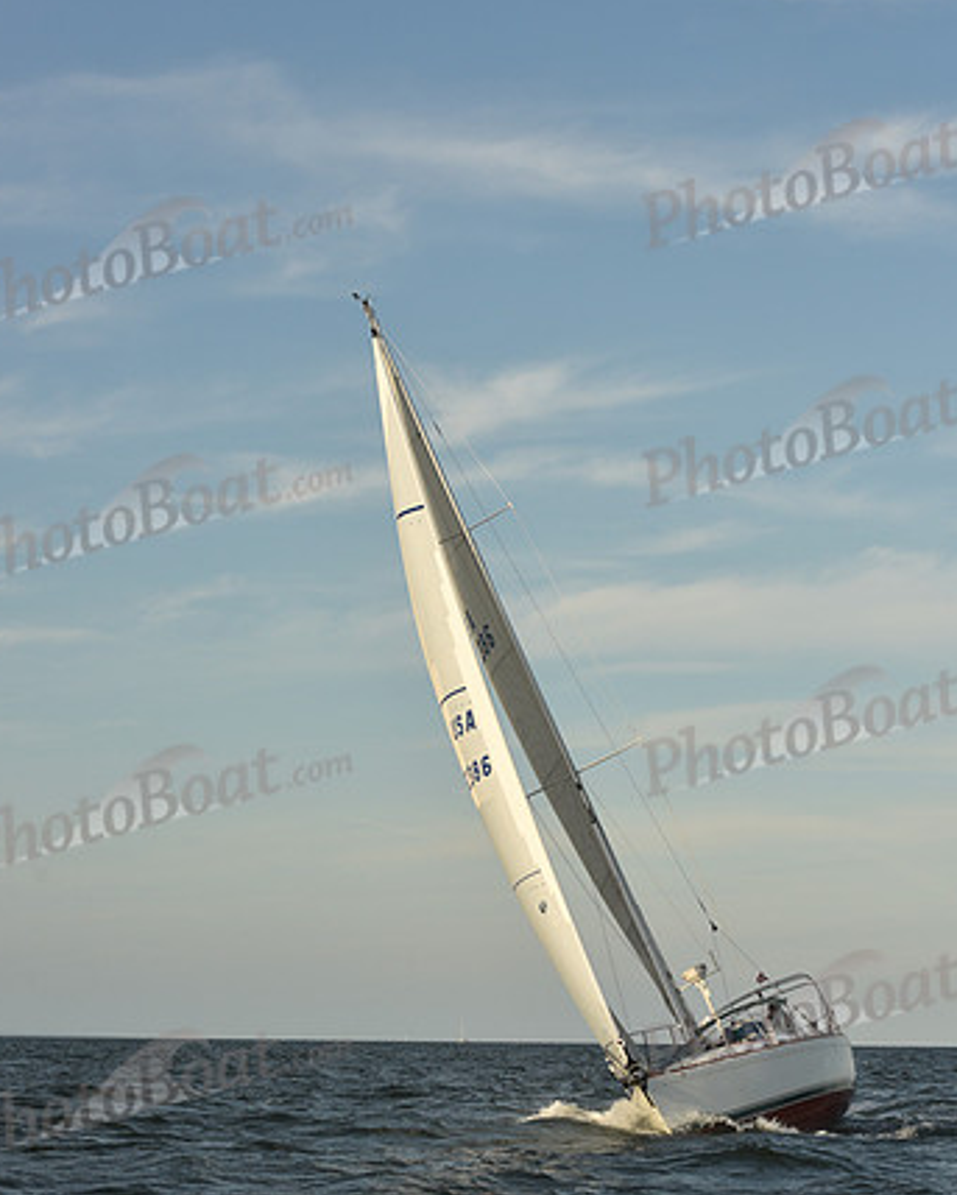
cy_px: 620
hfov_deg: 17.3
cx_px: 498
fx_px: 3148
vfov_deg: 21.5
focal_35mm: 89
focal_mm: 70
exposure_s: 1/1000
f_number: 6.3
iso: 250
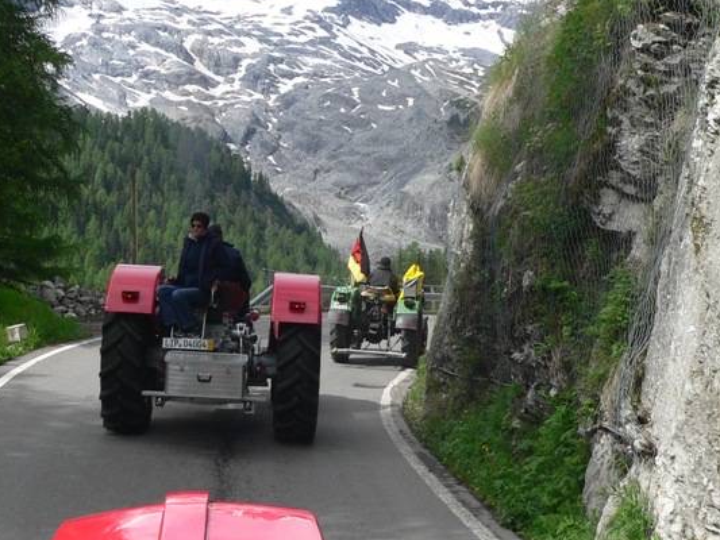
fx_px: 1123
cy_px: 286
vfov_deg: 27.0
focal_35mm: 54
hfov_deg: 35.5
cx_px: 317
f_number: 4
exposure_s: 1/500
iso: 80
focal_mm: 6
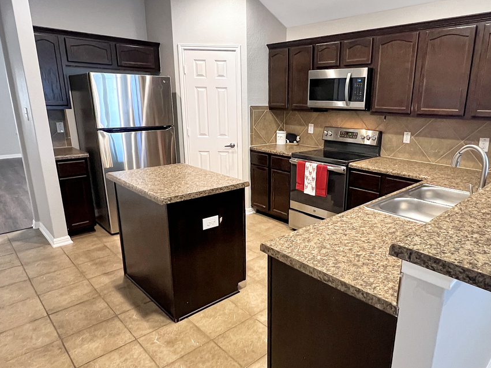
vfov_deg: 61.1
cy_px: 189
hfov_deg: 75.7
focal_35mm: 22
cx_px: 291
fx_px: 312
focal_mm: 1.57
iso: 500
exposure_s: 1/60
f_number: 1.8
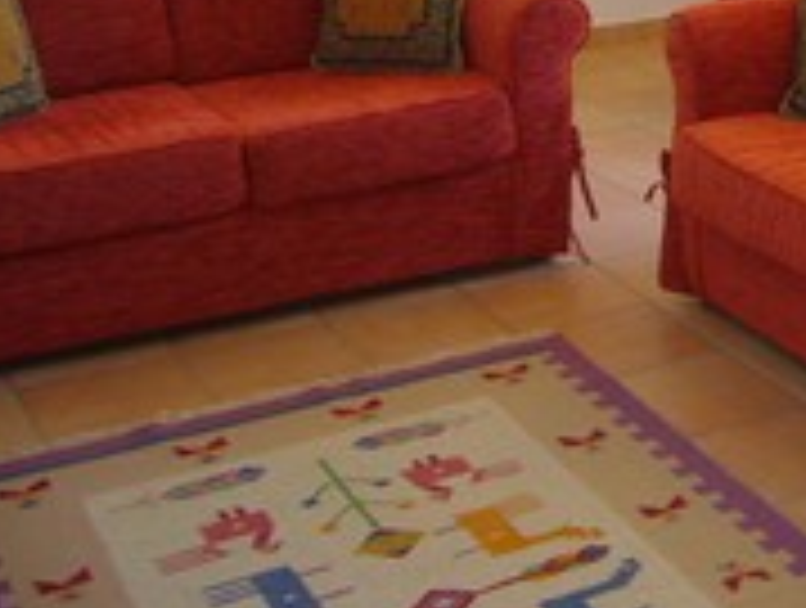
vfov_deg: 18.3
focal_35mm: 78
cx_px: 851
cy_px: -41
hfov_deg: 23.6
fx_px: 1820
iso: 100
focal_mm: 5.8
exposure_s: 1/25
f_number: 2.8
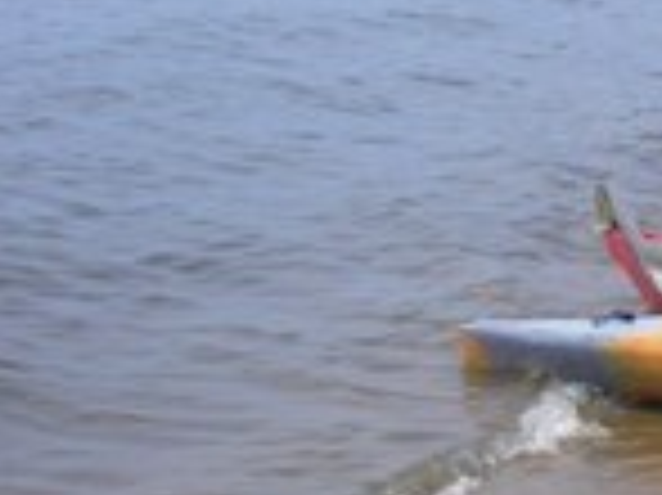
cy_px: 342
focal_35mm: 166
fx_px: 3172
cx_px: 1360
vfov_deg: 8.9
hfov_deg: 10.8
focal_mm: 6.3
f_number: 6.6
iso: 64
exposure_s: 1/200
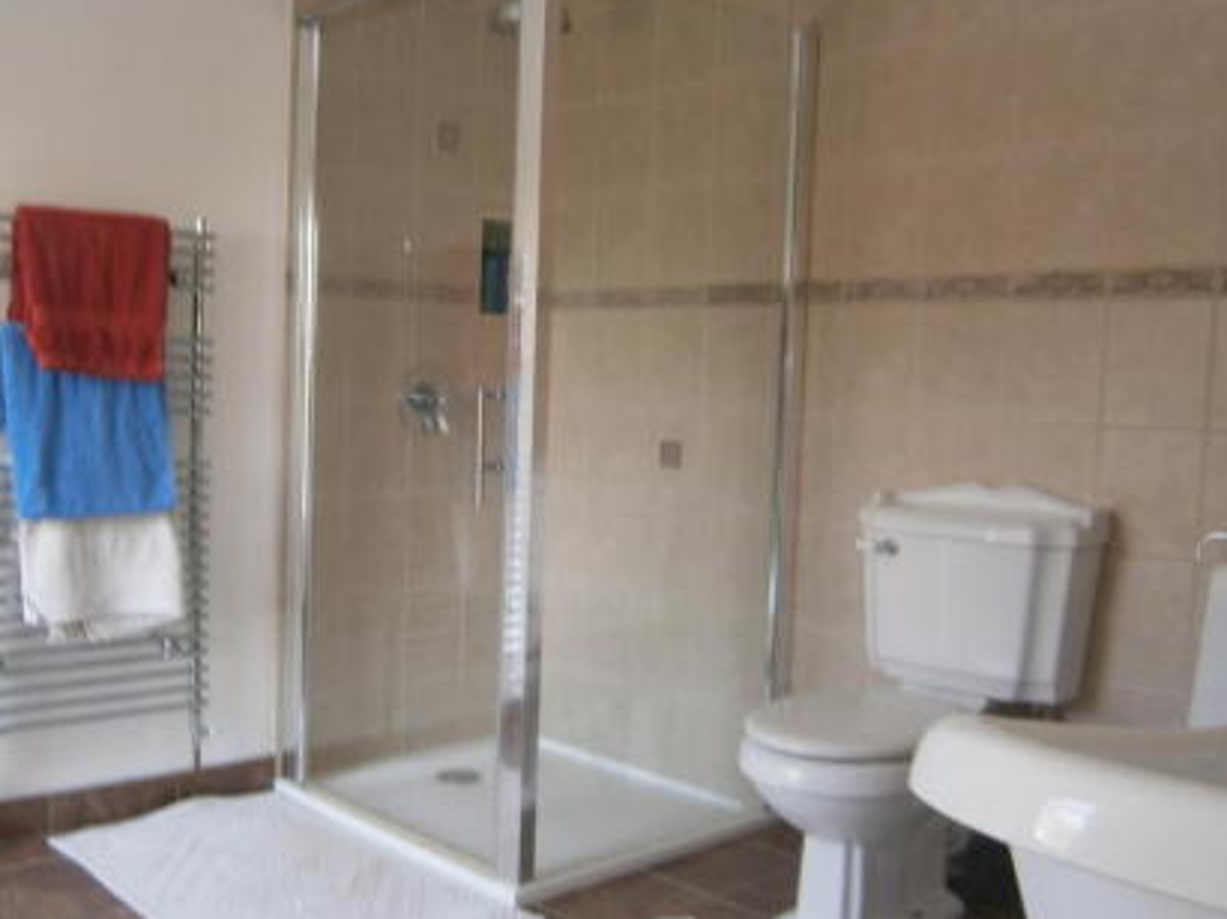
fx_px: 1311
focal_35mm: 37
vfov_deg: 38.6
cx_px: 435
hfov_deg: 49.5
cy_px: 501
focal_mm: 4.7
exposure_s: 1/40
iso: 80
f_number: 2.8
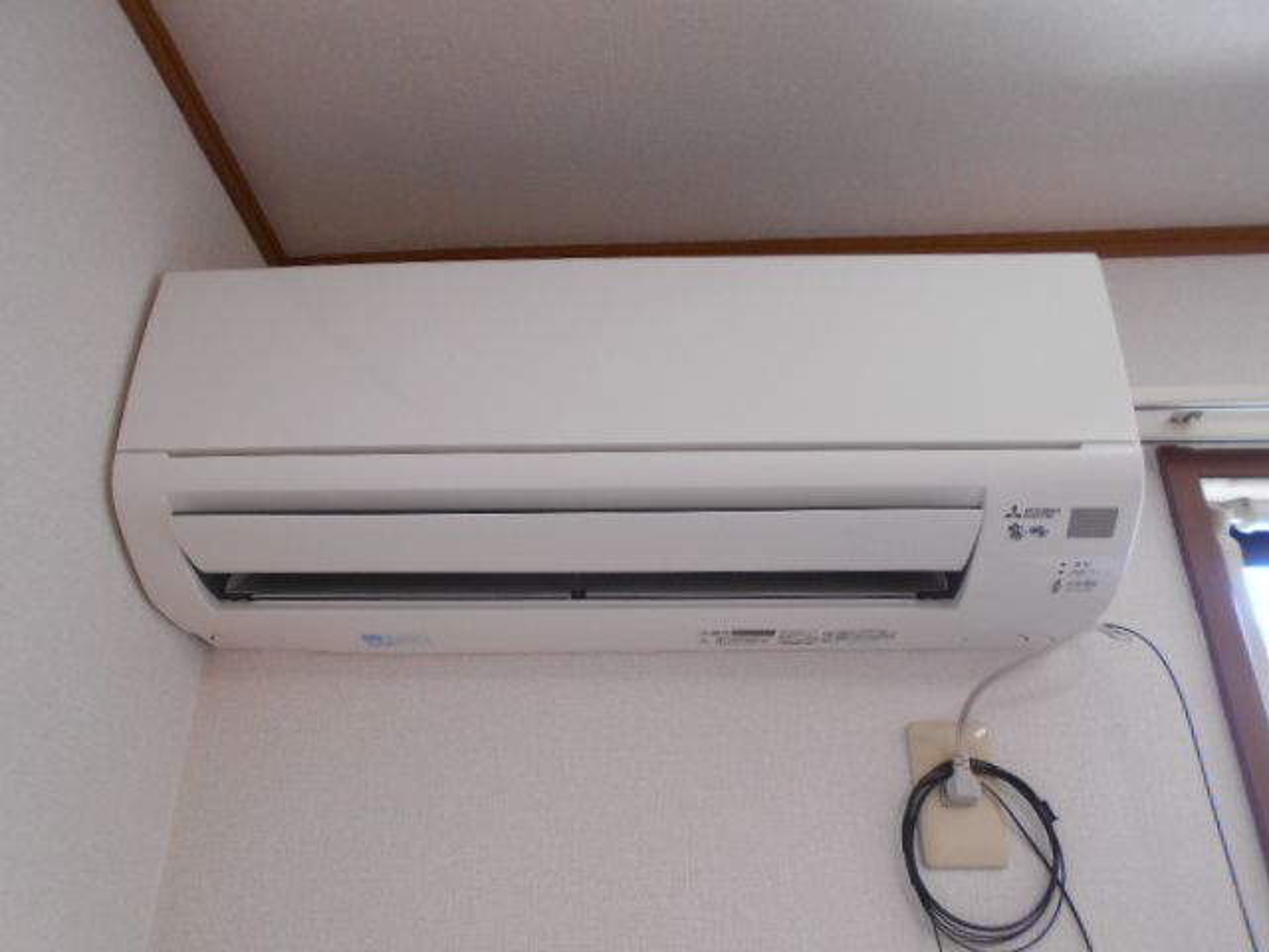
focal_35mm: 26
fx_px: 953
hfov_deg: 67.3
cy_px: 476
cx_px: 634
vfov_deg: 53.1
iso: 200
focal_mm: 4.6
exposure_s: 1/30
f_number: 3.2
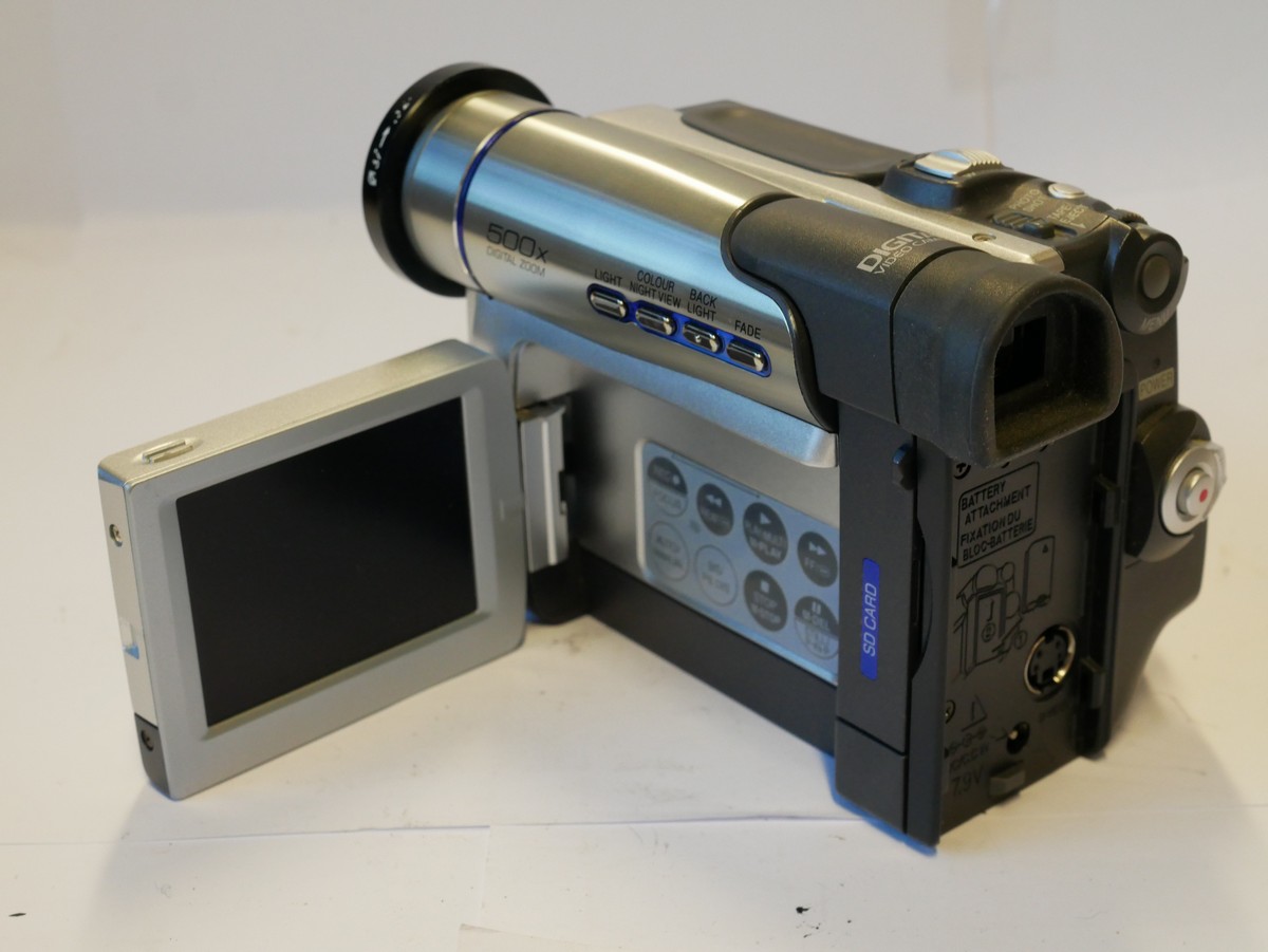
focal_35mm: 60
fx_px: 2199
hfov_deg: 32.2
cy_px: 476
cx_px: 634
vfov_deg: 24.4
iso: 1600
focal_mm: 30
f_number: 8
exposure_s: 1/60
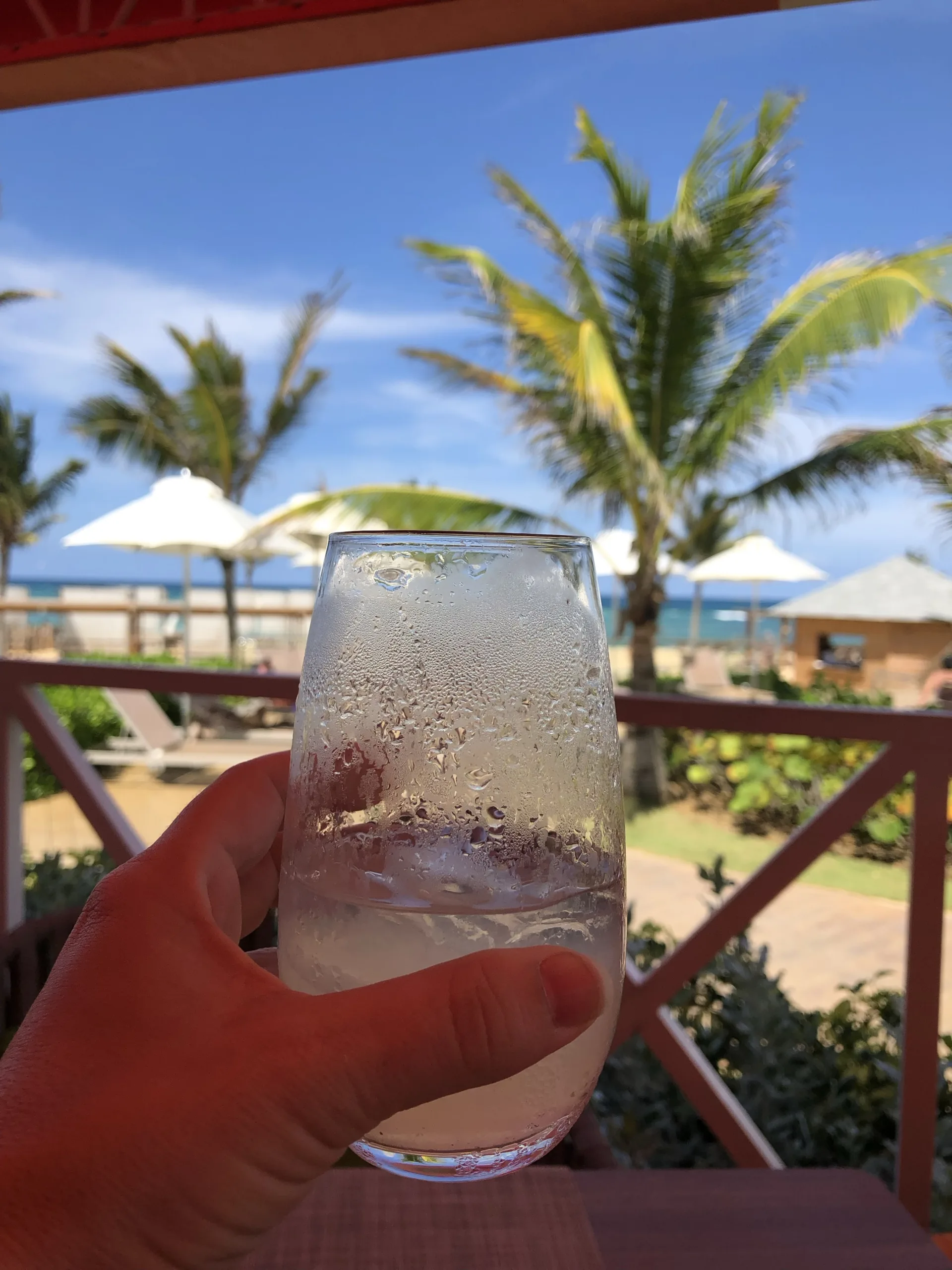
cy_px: 635
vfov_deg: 63.4
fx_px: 1027
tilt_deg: -3.2
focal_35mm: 28
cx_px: 476
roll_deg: +0.8
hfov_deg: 49.7
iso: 20
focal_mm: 3.99
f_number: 1.8
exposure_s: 1/1845
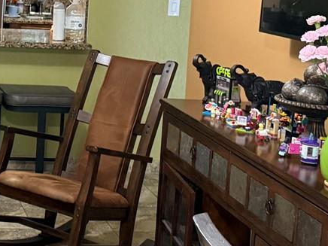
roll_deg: -3.2
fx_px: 834
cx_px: -59
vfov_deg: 16.6
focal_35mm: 88
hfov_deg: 20.9
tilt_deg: -5.4
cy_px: 23
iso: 400
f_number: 1.78
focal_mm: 6.76
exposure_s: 1/60
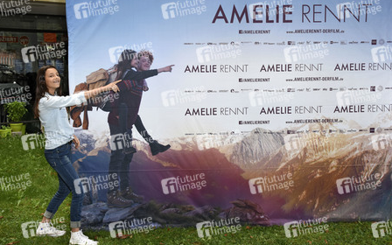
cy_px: 118
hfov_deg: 47.7
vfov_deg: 30.9
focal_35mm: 42
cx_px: 196
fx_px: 443
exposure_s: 1/160
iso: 500
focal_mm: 27
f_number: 6.3
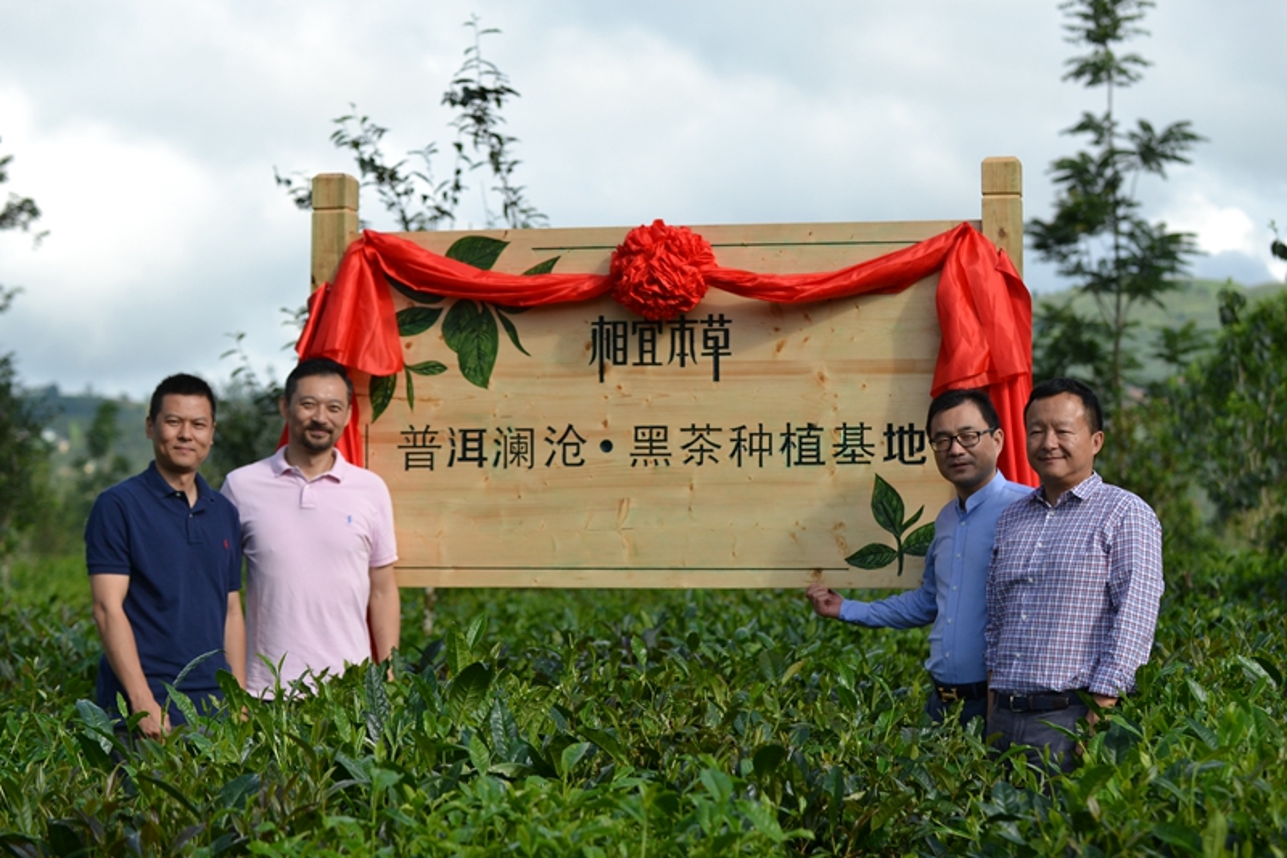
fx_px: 2681
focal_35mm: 75
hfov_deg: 27.0
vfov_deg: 18.2
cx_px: 644
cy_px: 429
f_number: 2.8
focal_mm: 50
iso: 250
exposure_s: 1/4000
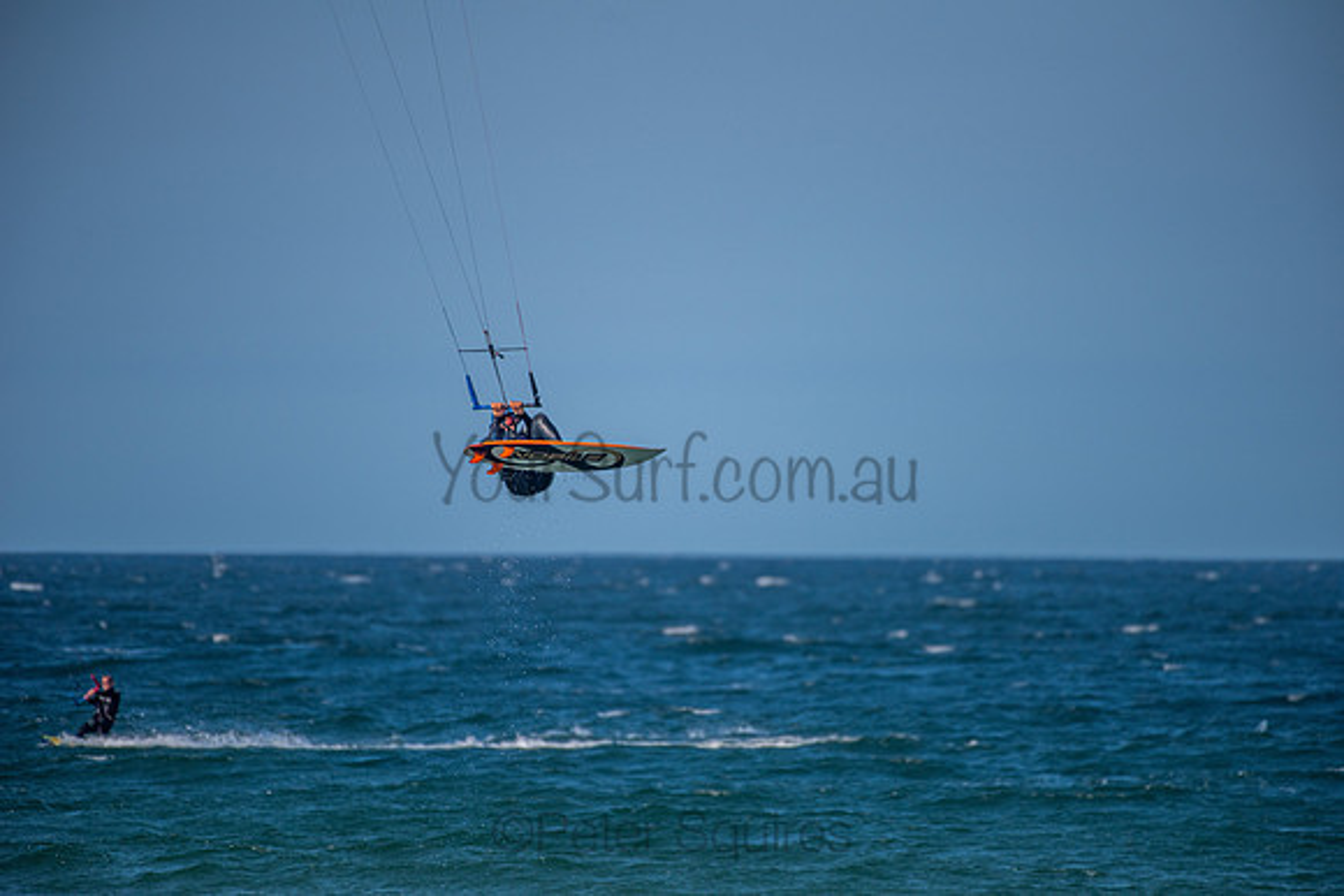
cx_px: 672
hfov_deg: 4.1
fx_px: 18670
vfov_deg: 2.8
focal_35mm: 500
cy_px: 448
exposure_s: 1/4000
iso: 320
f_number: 5.6
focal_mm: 500
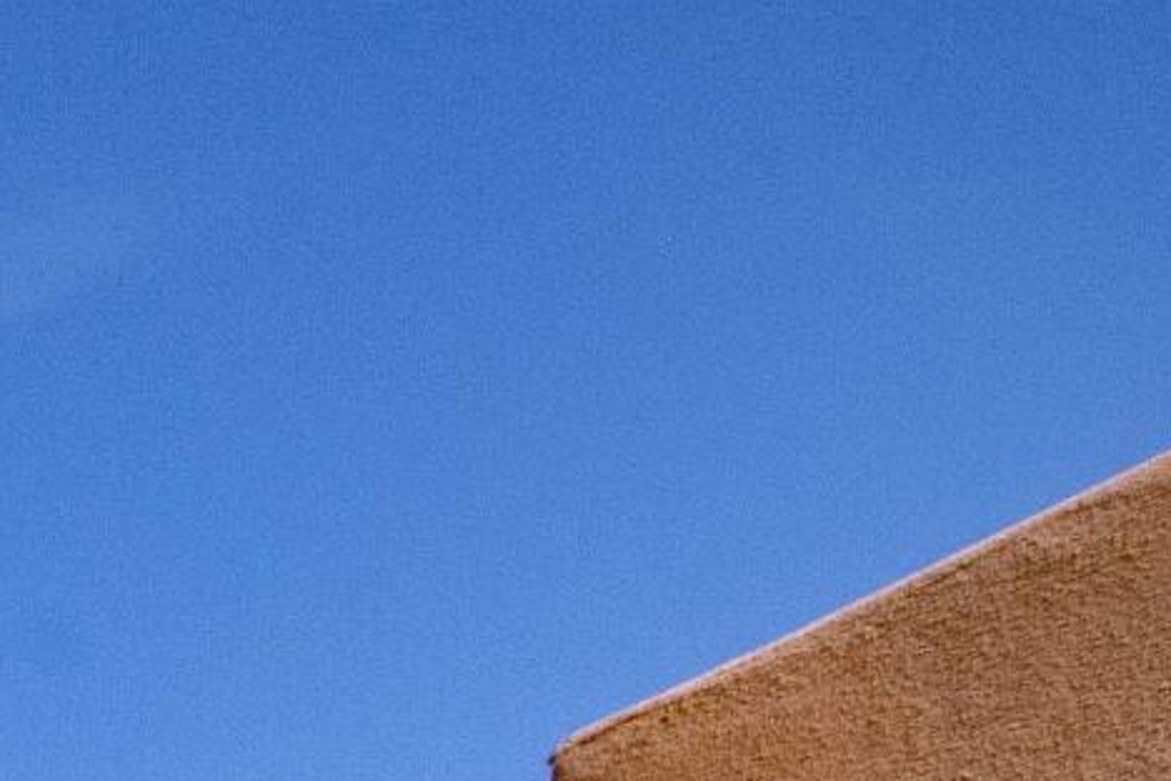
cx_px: -2517
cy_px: 2358
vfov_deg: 9.6
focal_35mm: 111
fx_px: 3597
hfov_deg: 10.7
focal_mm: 11.5
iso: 400
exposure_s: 1/1600
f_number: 14
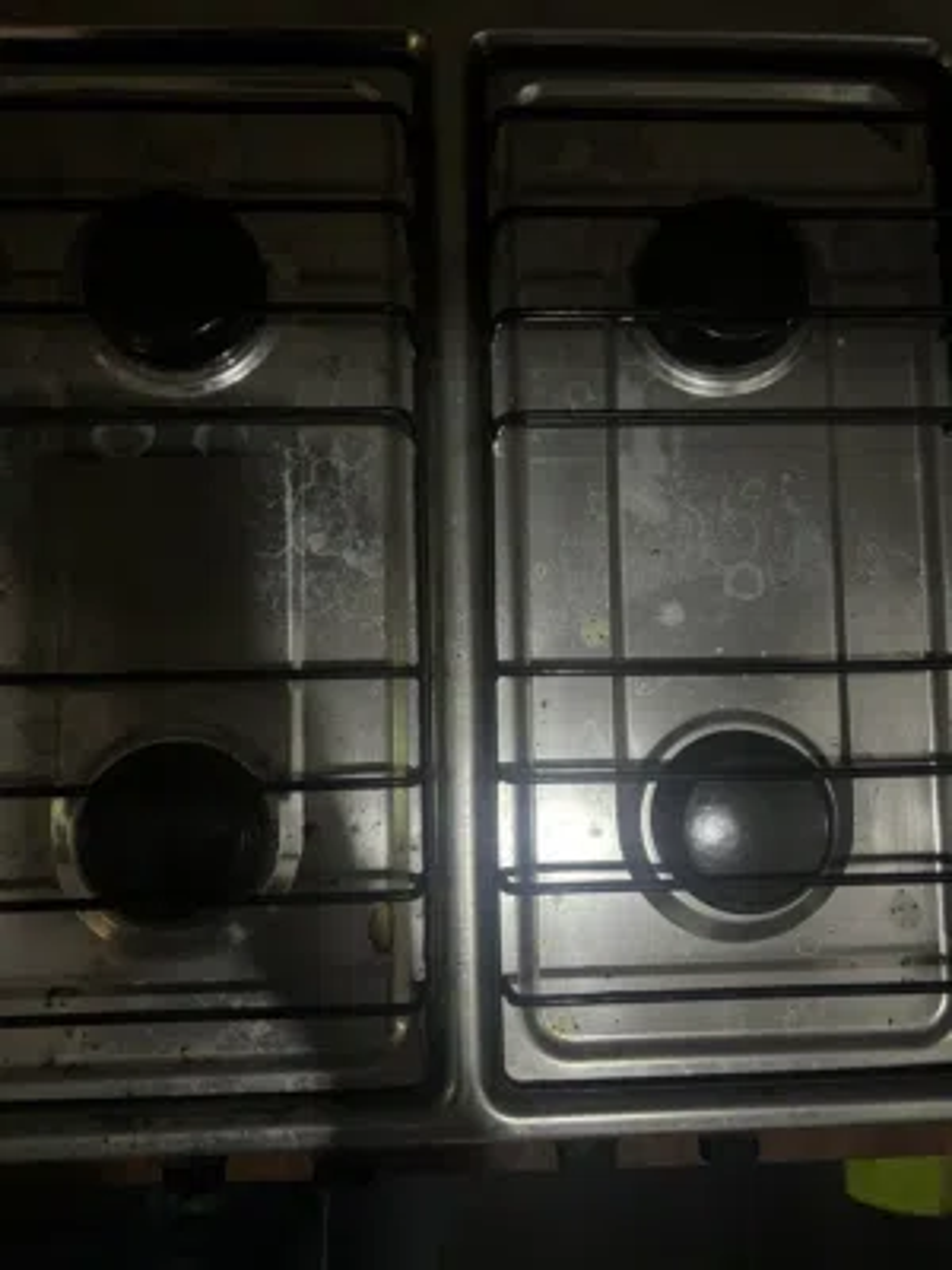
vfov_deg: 67.3
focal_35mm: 26
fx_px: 953
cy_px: 635
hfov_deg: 53.1
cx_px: 476
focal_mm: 5.7
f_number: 1.5
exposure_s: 1/25
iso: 640
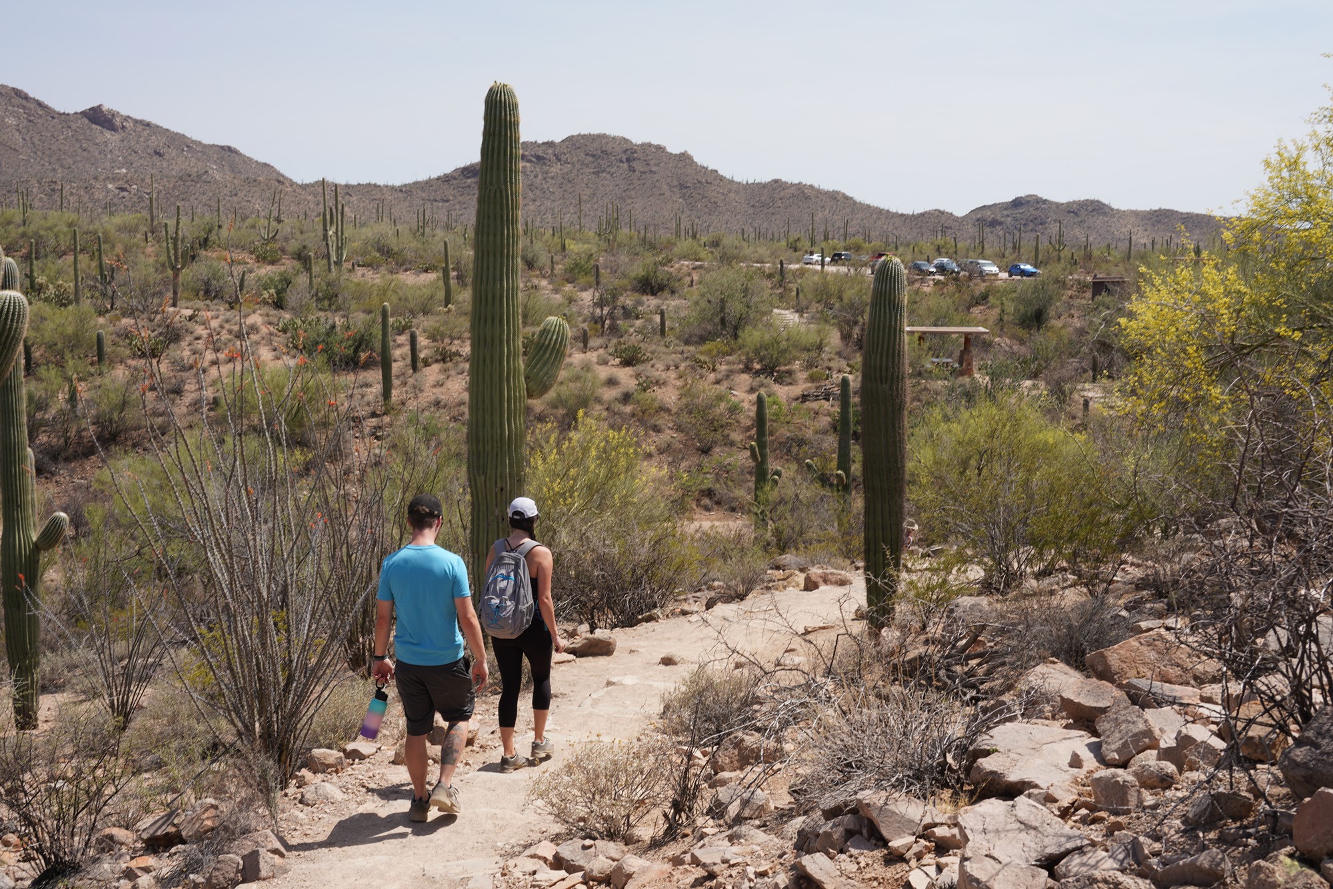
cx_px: 666
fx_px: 1481
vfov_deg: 33.4
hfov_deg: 48.5
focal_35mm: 40
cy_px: 444
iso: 100
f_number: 16
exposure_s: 1/80
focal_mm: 40
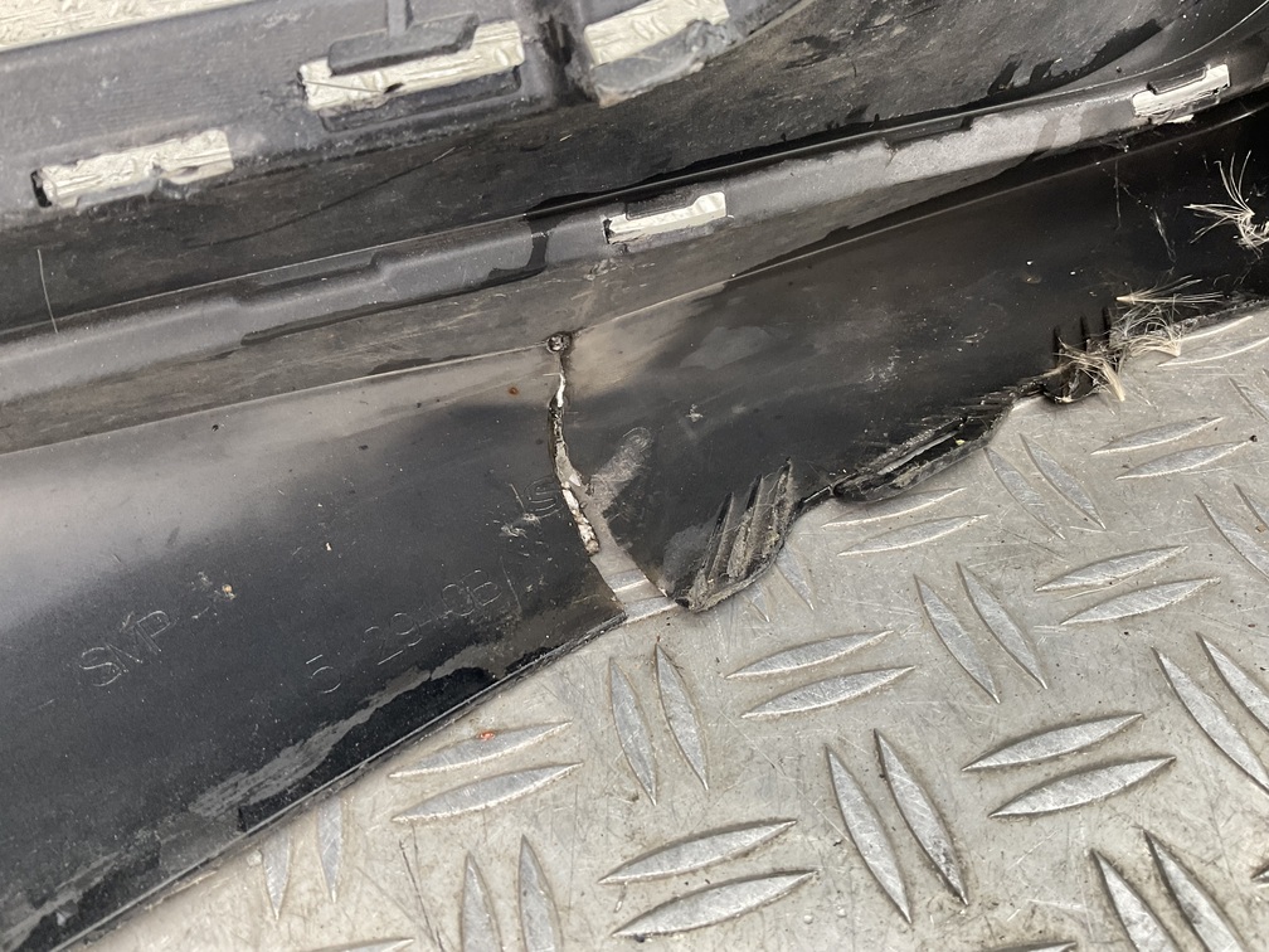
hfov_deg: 61.7
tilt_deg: -40.1
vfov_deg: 48.2
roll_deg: +7.0
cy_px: 476
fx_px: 1063
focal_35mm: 29
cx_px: 634
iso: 64
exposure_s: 1/50
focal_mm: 3
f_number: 1.8
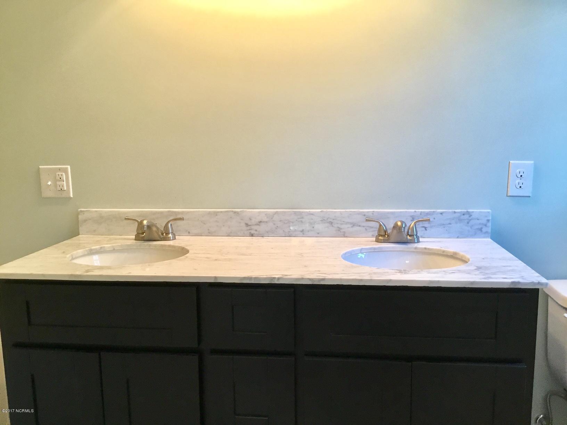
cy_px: 212
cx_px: 284
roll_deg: +0.1
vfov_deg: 45.4
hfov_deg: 58.4
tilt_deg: -9.0
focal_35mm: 31
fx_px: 508
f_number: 2.4
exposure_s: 1/30
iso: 80
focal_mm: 3.3
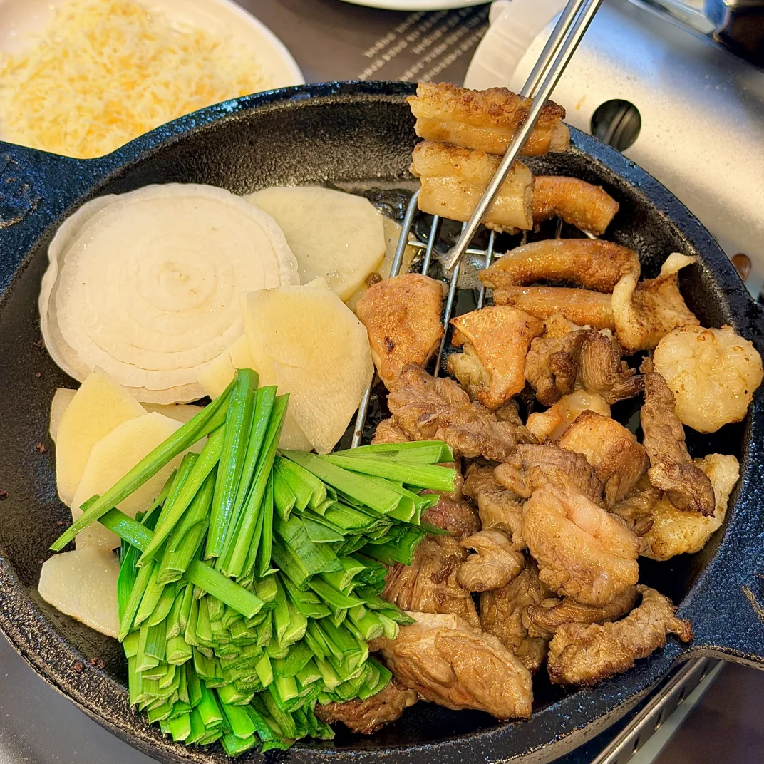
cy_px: 339
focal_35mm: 57
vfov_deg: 30.0
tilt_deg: -56.4
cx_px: 383
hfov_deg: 30.0
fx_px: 1423
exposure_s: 1/60
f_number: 1.78
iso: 160
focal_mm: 6.76
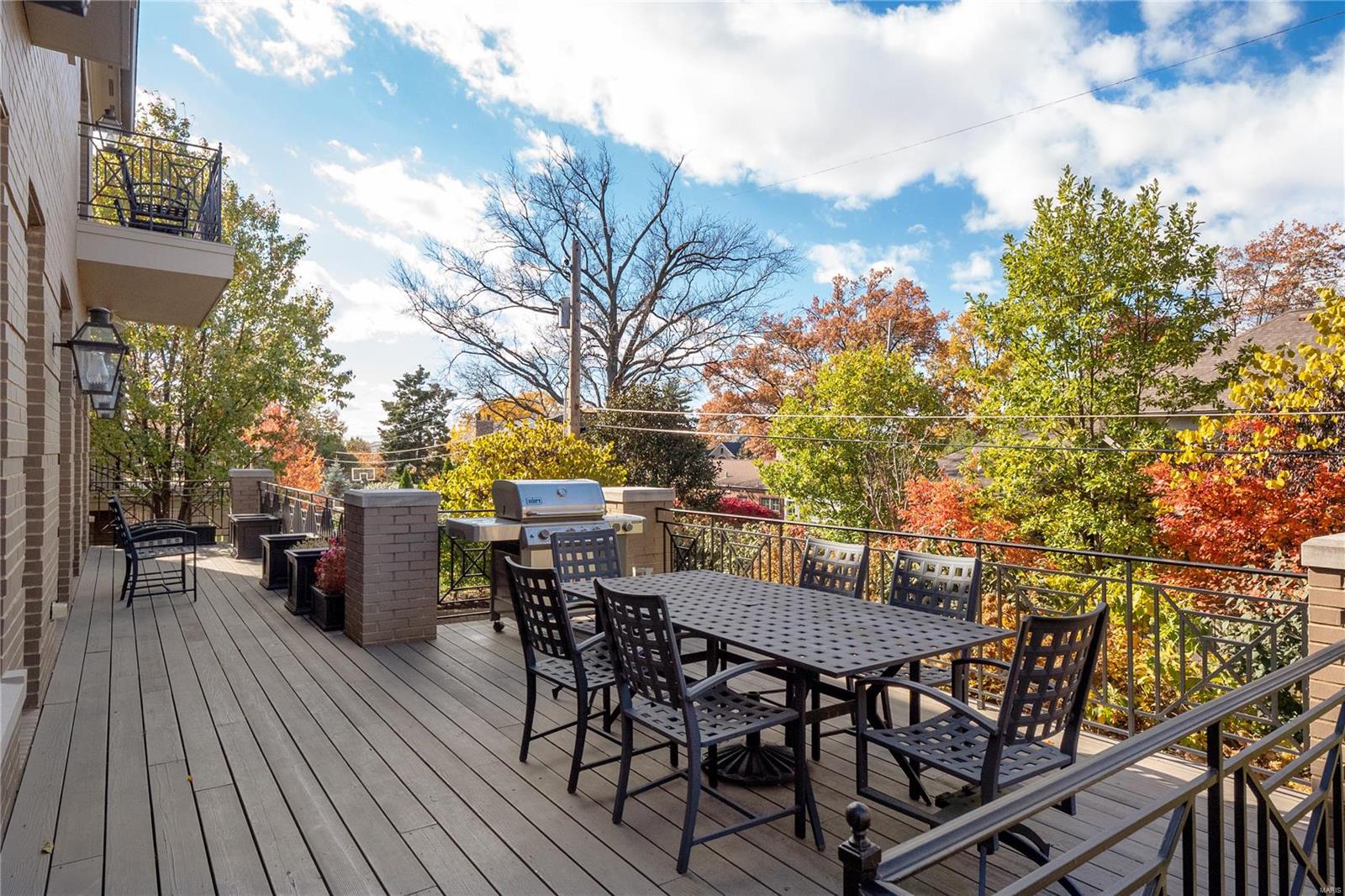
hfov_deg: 84.0
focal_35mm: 20
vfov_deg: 61.9
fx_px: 747
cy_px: 448
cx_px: 672
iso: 400
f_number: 5.6
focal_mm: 10
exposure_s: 1/800
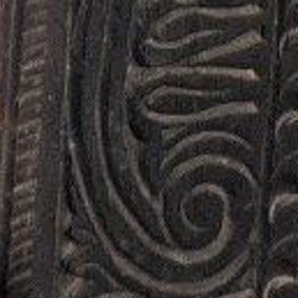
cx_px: -506
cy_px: -649
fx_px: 2075
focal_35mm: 213
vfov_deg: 7.2
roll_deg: +0.7
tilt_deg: -4.7
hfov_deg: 7.5
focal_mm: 5.1
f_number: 1.6
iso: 100
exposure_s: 1/100
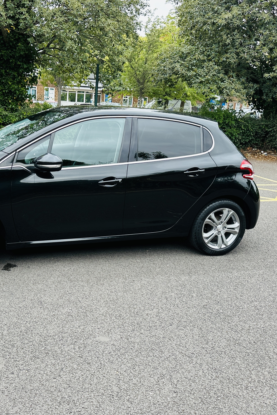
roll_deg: -3.7
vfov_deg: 55.8
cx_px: 79
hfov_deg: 38.2
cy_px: 210
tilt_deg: -13.4
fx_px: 392
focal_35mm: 34
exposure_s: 1/785
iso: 80
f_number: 1.78
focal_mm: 6.86
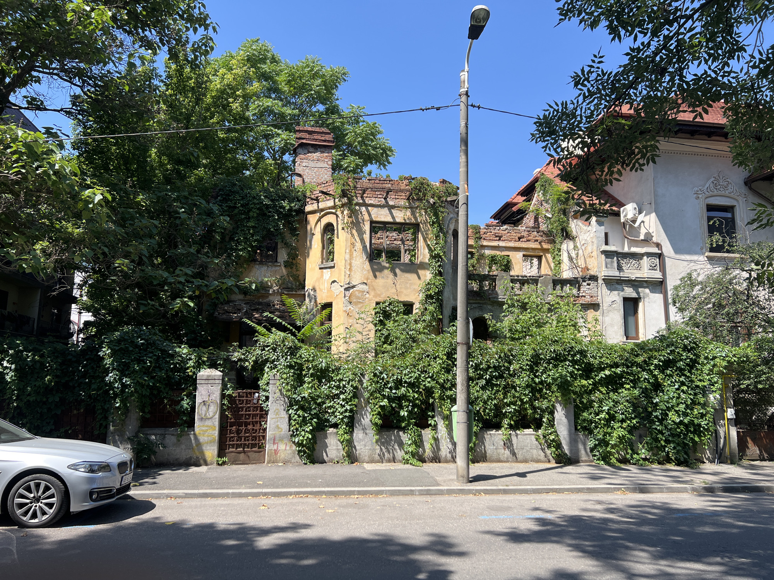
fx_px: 581
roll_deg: -0.9
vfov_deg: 53.1
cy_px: 290
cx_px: 387
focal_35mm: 26
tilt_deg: +8.6
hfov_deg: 67.3
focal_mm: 5.7
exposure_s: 1/1901
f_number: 1.5
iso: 50
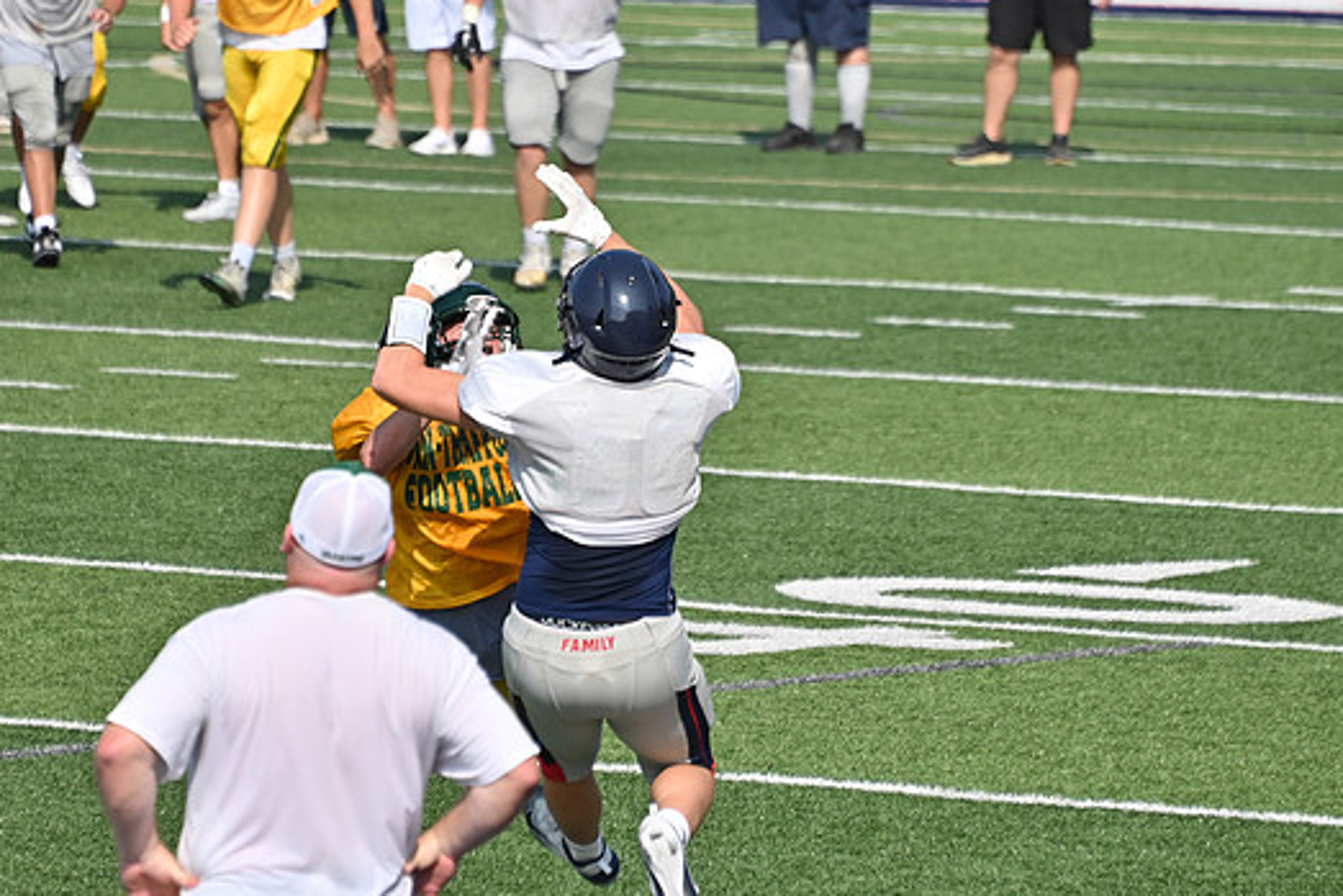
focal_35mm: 499
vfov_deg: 2.8
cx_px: 657
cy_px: 402
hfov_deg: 4.1
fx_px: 18619
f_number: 5.6
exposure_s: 1/800
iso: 100
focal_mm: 300
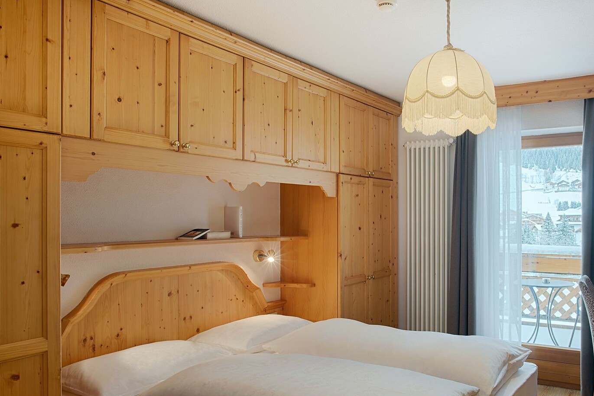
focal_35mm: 28
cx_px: 388
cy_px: 263
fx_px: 462
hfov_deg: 64.0
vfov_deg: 45.7
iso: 31
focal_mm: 20
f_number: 8
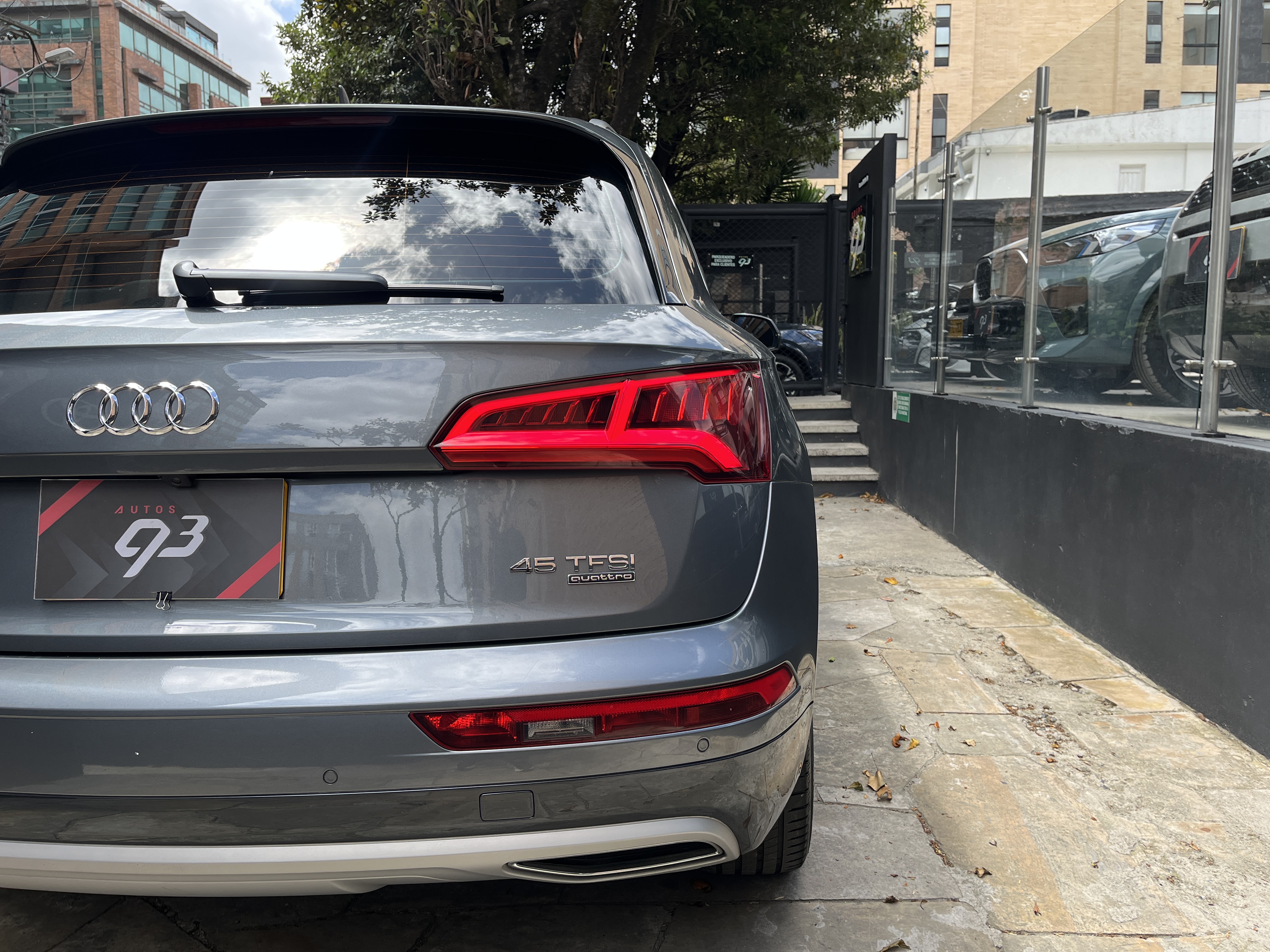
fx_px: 954
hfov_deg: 67.3
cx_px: 635
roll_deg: +1.0
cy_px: 476
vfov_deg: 53.1
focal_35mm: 26
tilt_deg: -9.0
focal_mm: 5.1
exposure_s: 1/827
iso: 50
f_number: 1.6
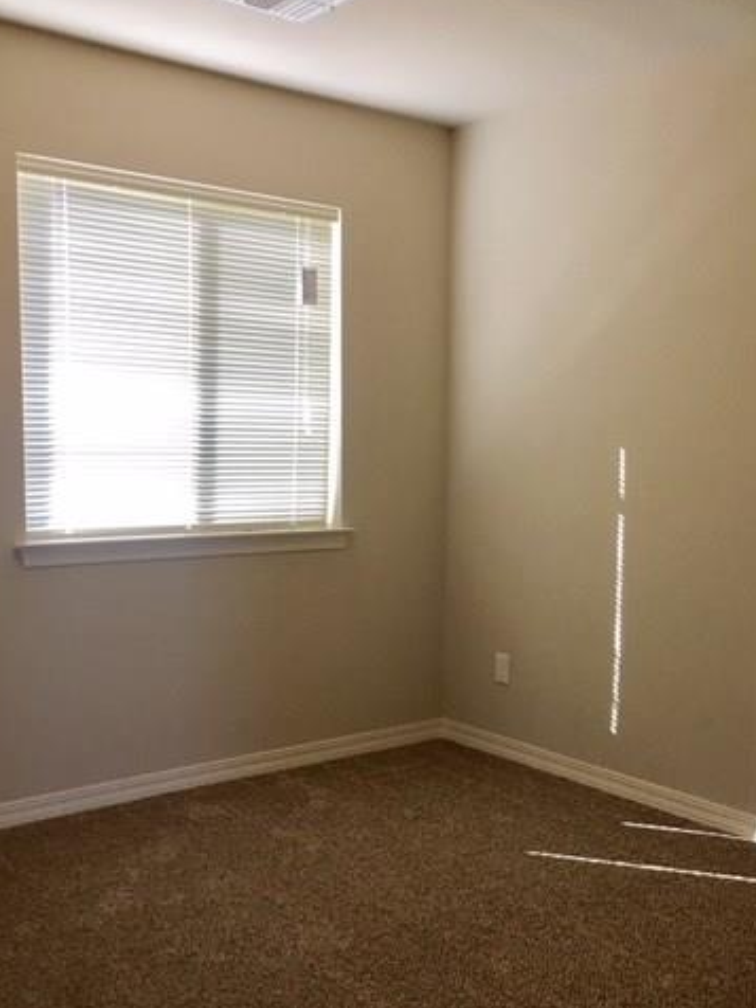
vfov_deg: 47.8
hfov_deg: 36.8
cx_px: 421
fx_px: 1136
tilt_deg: -4.6
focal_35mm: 39
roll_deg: +0.1
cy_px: 548
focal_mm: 4.15
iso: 32
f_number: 2.2
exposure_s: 1/30
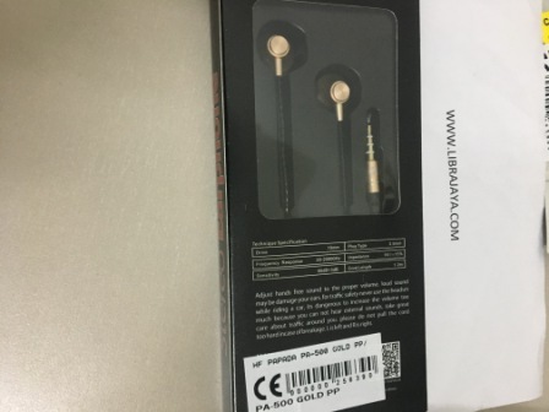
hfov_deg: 61.7
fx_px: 460
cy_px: 206
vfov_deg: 48.2
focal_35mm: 29
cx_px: 274
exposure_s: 1/20
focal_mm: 4.15
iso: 200
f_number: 2.2
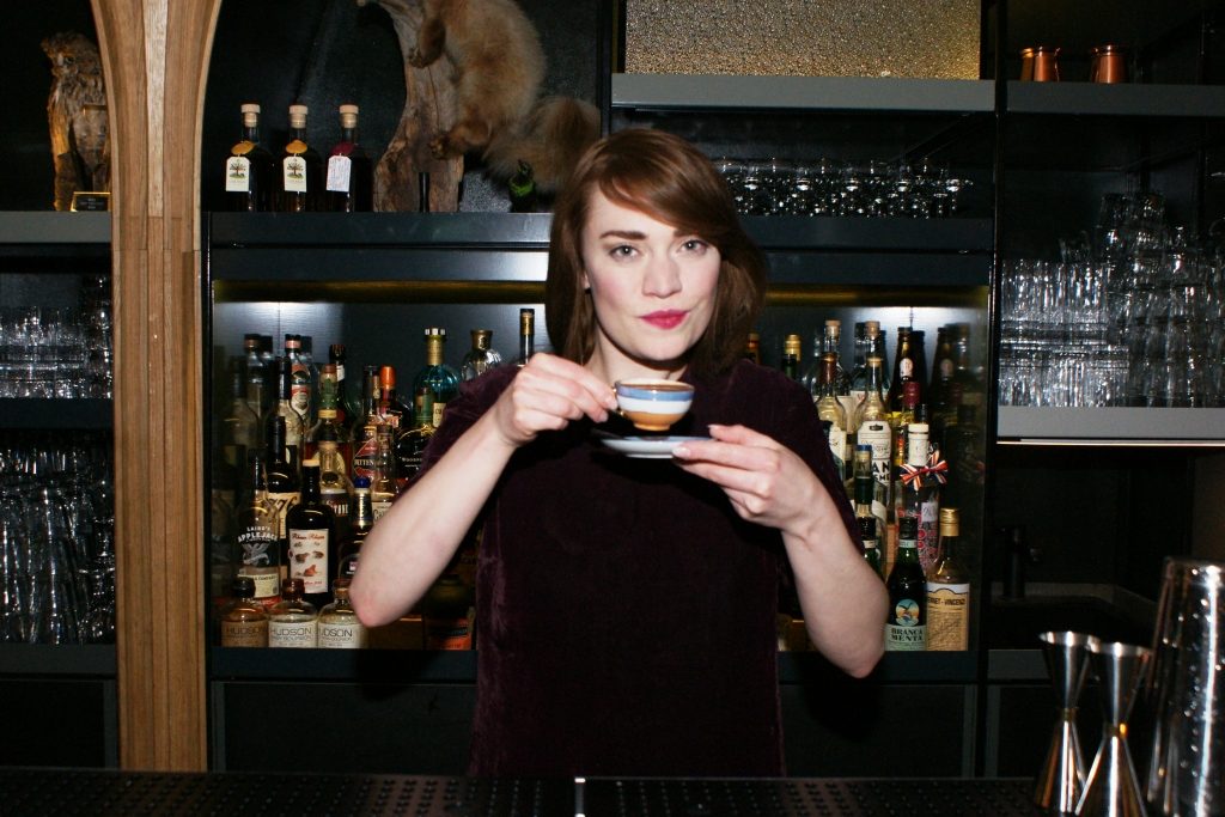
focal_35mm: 39
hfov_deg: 49.5
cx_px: 612
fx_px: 1327
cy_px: 408
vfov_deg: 34.2
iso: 800
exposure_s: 1/60
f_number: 5.6
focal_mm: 26
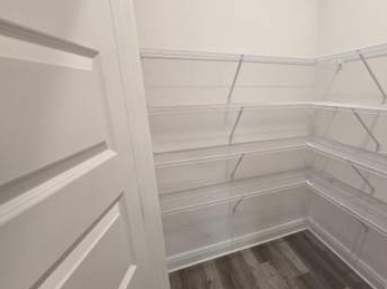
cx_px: 261
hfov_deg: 84.5
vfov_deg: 71.4
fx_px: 201
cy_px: 147
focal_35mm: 18
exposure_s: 1/60
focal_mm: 2.2
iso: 160
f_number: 2.2
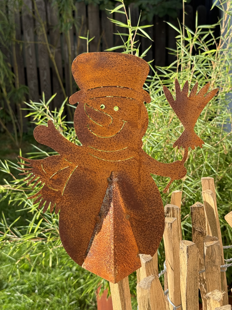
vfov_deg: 39.7
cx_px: 116
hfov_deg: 30.3
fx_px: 429
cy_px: 155
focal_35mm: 48
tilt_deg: -13.7
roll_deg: +1.0
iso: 64
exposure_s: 1/926
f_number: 1.78
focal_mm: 6.76
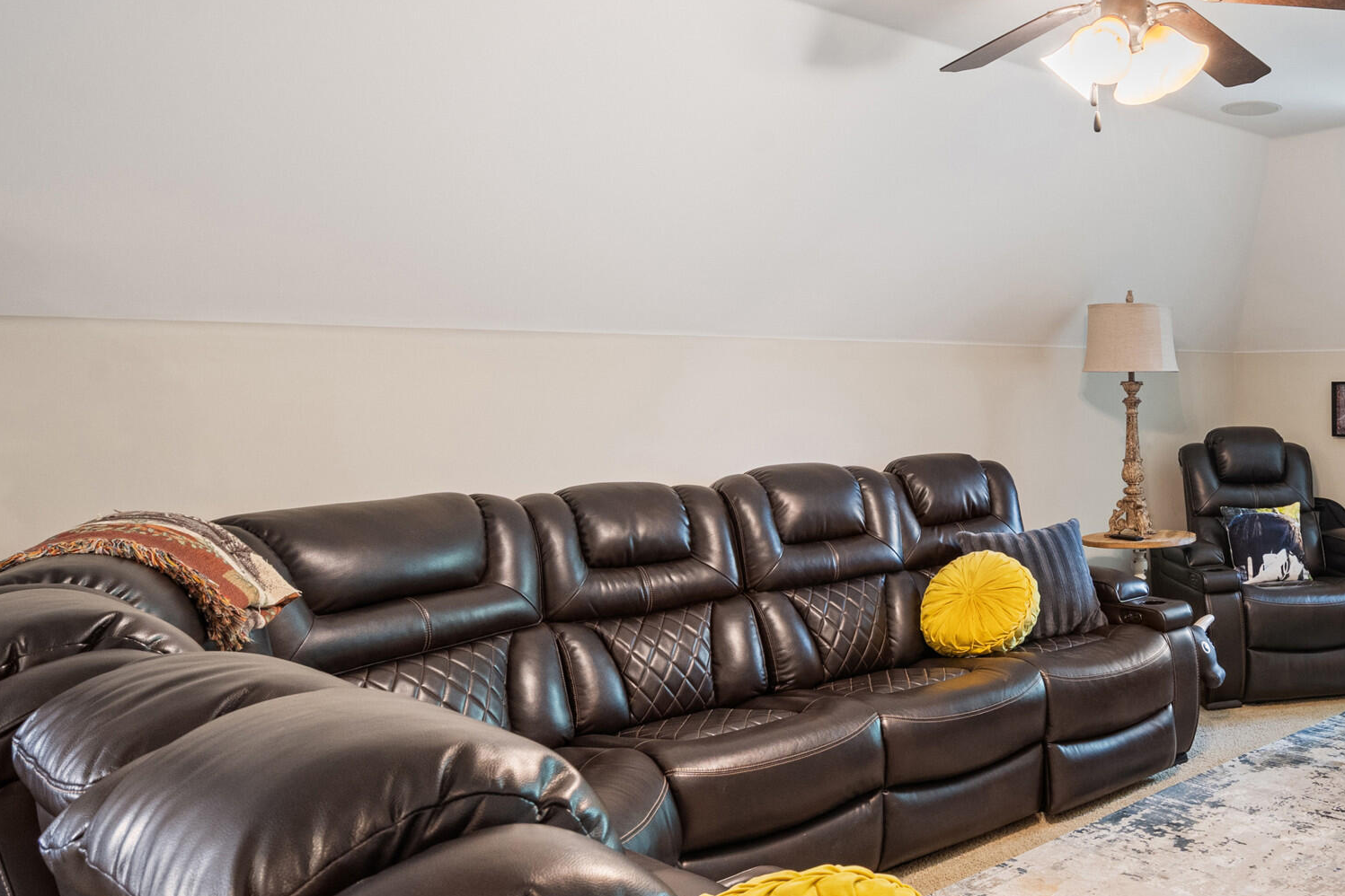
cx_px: 1177
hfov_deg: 53.7
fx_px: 1158
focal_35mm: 31
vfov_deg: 42.2
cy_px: 384
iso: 800
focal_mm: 16
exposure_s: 1/1.25
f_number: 9
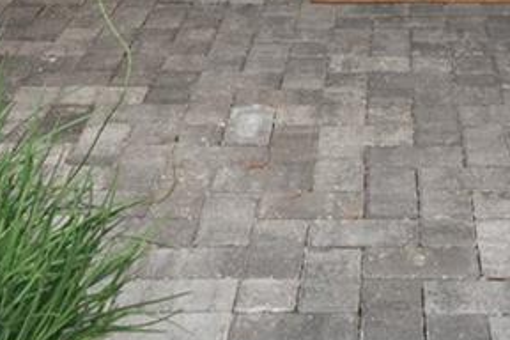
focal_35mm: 89
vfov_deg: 12.8
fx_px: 1261
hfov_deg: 22.8
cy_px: -395
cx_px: 344
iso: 80
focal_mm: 16
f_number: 9
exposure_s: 1/30
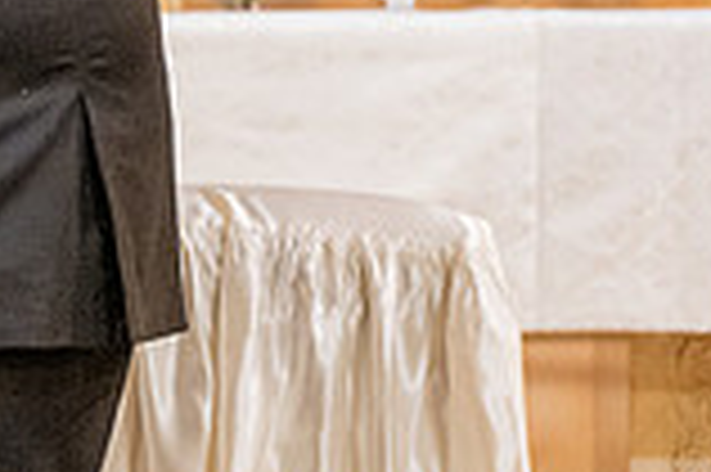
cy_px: -76
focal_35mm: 980
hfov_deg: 2.1
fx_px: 19335
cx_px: -244
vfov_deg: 1.4
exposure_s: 1/160
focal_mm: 200
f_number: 2.8
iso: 2000
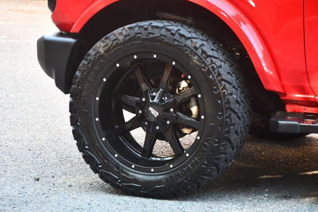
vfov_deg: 8.7
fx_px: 1387
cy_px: 106
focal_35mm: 157
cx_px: 159
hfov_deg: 13.1
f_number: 4.8
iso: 800
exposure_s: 1/125
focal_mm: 105
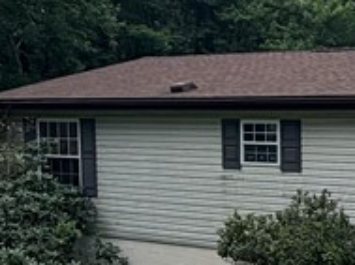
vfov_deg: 19.2
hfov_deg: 23.3
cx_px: 436
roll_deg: -0.8
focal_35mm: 76
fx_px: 778
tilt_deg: -4.8
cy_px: 186
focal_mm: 2.22
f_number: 2.2
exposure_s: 1/1001
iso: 25
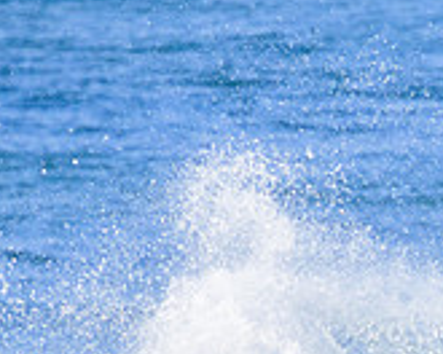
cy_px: 455
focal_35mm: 2646
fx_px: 34692
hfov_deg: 0.7
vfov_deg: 0.6
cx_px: 583
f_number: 11
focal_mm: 800
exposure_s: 1/2000
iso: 2000
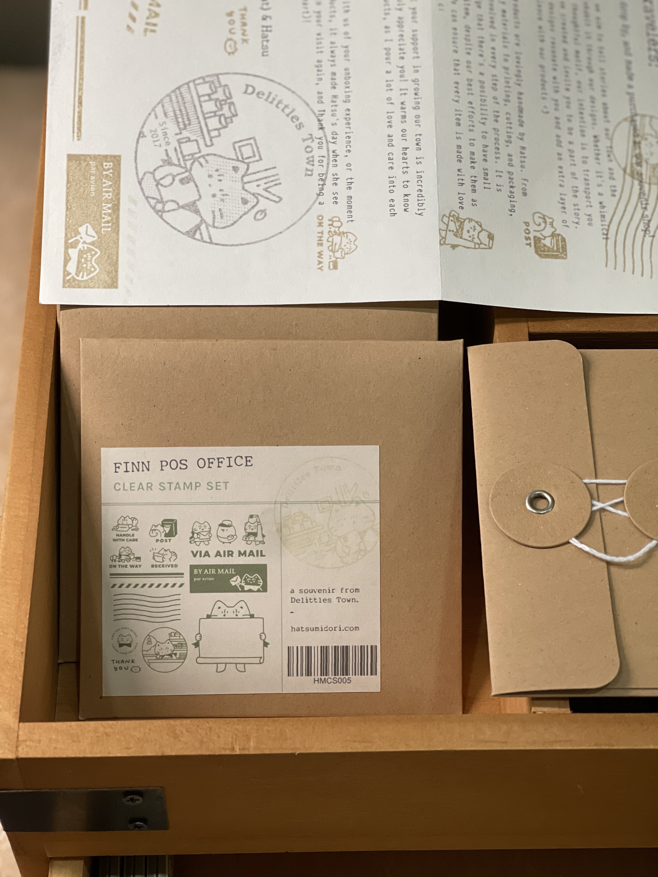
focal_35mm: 64
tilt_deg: -56.1
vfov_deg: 30.3
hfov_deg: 22.9
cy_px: 438
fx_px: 1622
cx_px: 329
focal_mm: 7.5
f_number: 2.2
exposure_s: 1/81
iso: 250
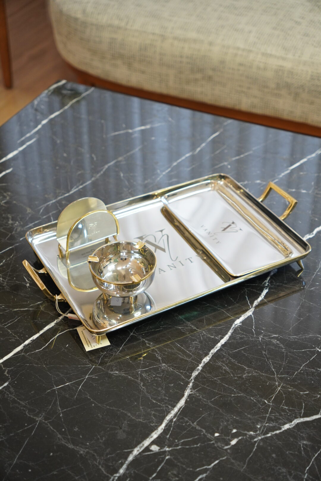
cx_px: 160
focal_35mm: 60
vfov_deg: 33.6
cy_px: 240
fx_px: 795
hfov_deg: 22.8
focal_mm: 39.7
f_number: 2.8
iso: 800
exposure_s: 1/125
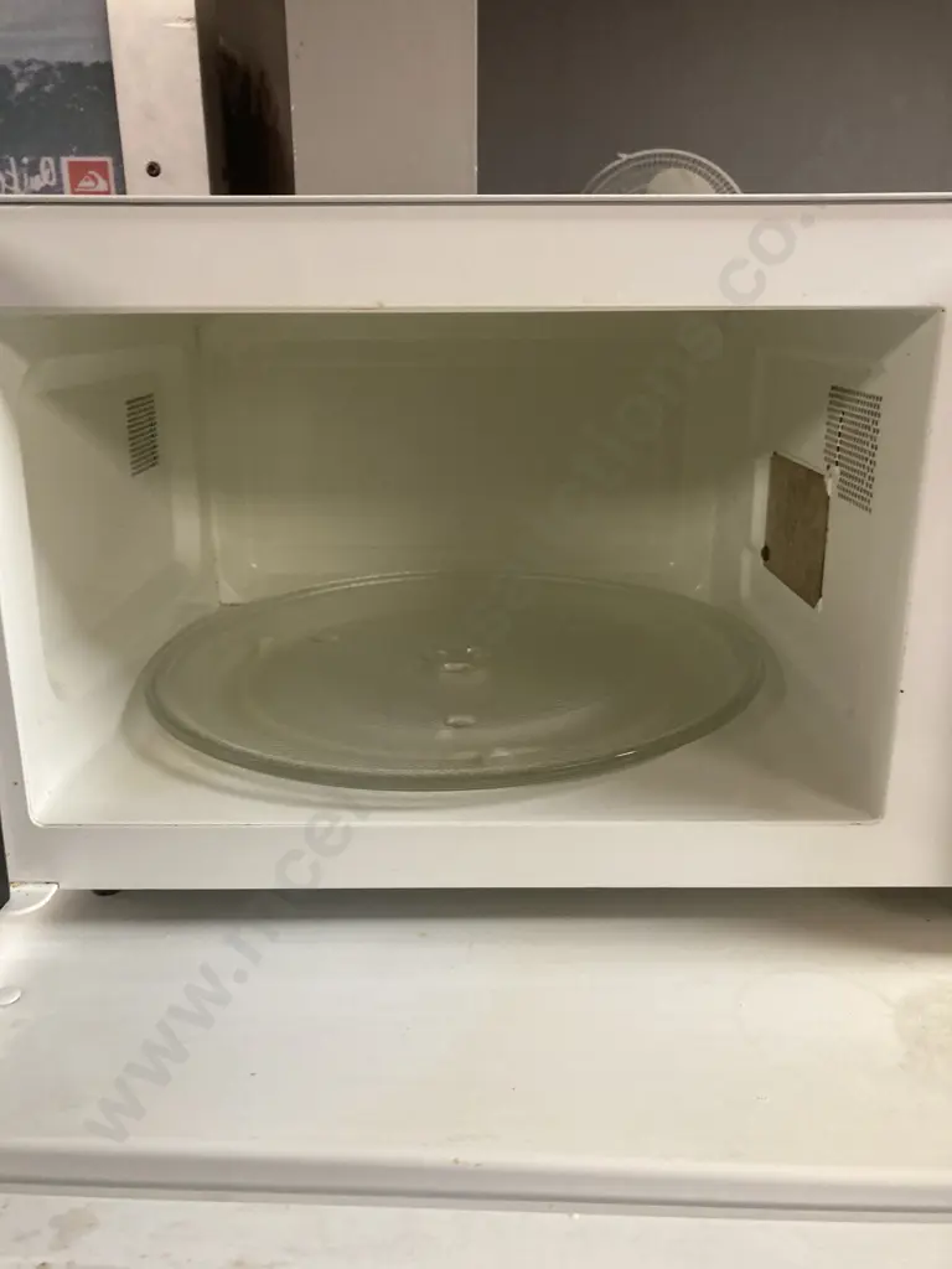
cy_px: 634
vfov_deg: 63.4
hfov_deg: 49.7
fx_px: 1027
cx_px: 476
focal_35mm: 28
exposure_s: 1/50
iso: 160
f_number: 1.8
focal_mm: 3.99
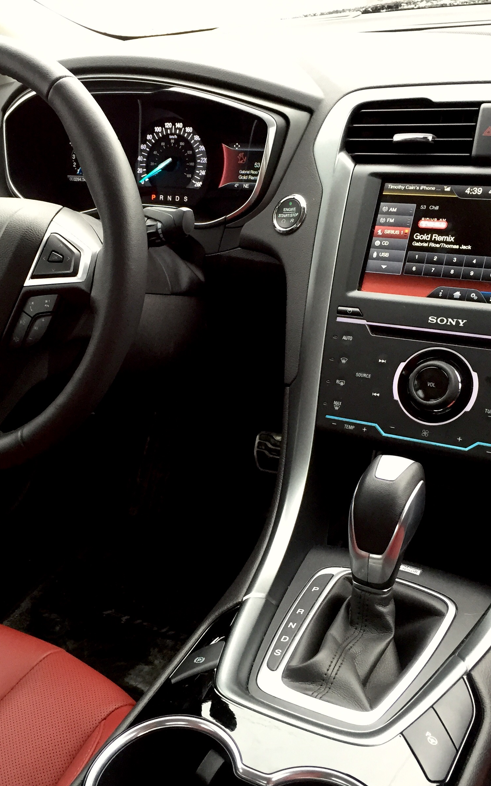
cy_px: 401
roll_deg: +3.1
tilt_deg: -26.4
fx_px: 899
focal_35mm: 42
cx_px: 181
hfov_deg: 30.4
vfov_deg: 47.2
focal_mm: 4.15
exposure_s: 1/30
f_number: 2.2
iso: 50
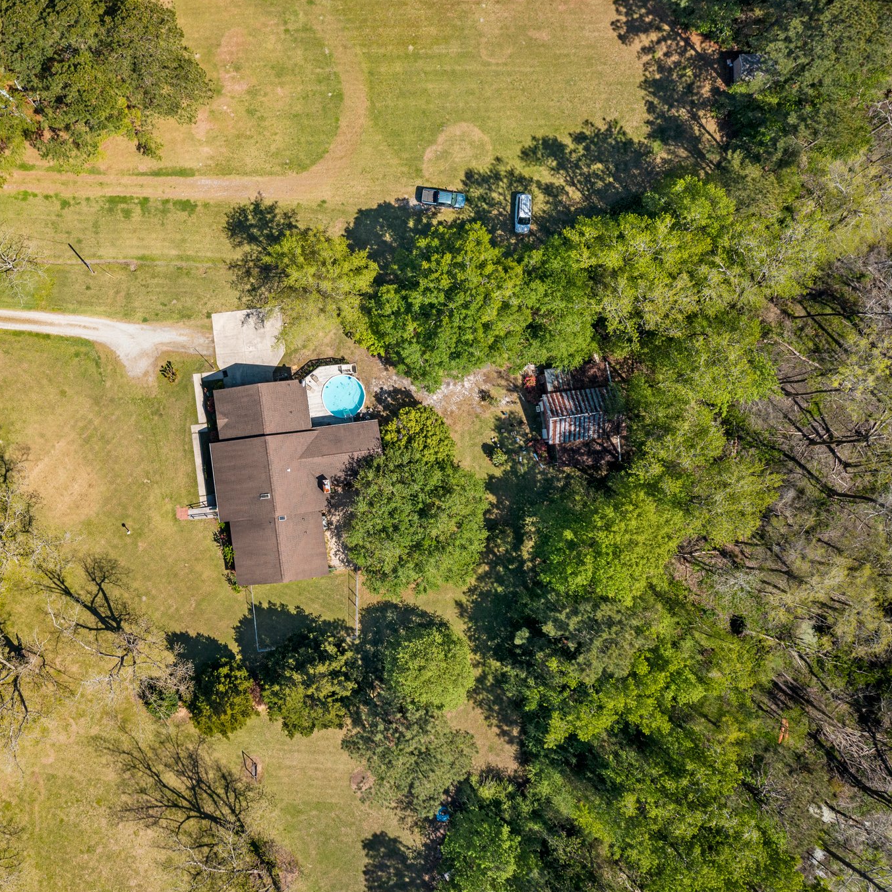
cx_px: 236
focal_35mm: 36
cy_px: 447
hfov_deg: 44.7
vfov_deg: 46.0
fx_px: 1050
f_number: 5
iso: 100
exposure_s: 1/500
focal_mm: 10.26
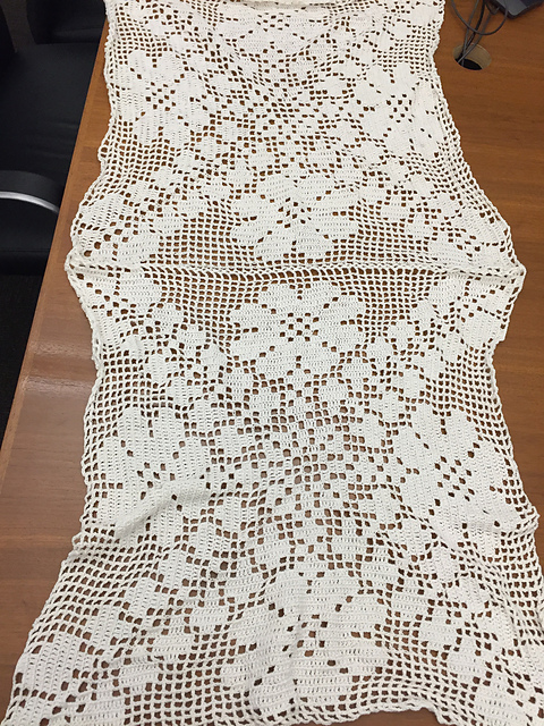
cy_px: 363
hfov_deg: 48.2
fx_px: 608
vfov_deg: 61.7
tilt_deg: -63.5
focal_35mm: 29
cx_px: 272
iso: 50
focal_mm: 4.15
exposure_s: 1/30
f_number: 2.2
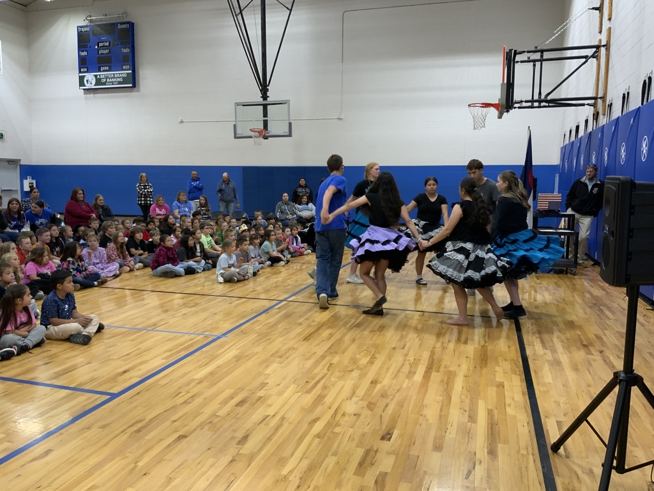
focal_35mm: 29
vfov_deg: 48.2
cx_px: 327
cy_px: 246
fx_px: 548
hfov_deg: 61.7
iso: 125
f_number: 1.8
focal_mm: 3
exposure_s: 1/60
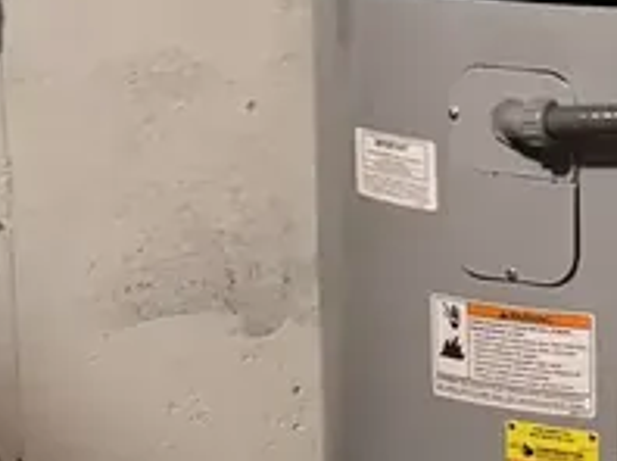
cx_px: 735
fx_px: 1727
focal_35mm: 97
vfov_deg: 15.2
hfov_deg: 19.1
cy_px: 227
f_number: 1.78
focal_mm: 6.86
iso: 1000
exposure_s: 1/40
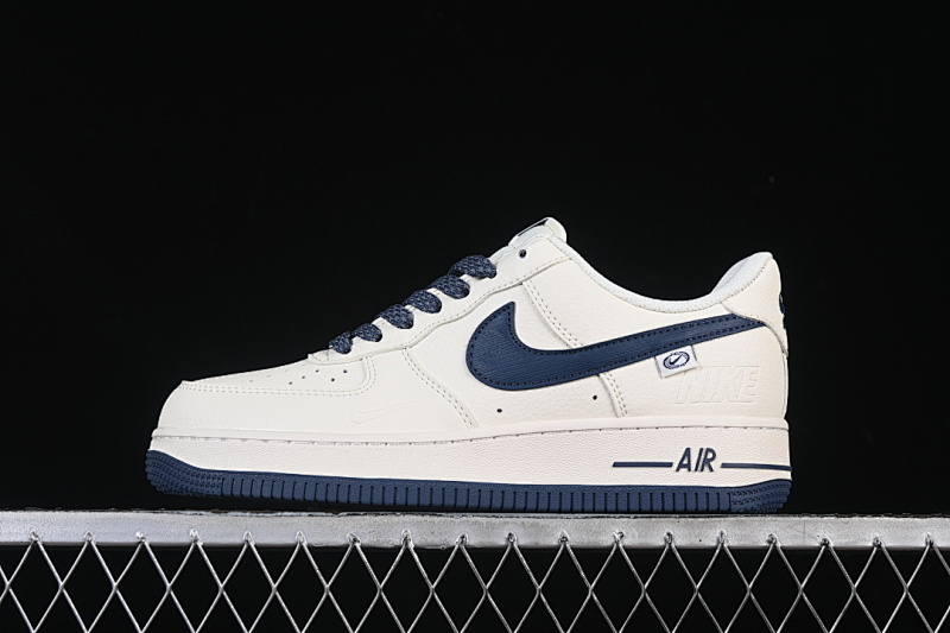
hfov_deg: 27.0
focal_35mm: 75
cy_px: 316
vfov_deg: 18.2
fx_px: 1979
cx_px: 475
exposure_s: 1/80
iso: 160
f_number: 8
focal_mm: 50
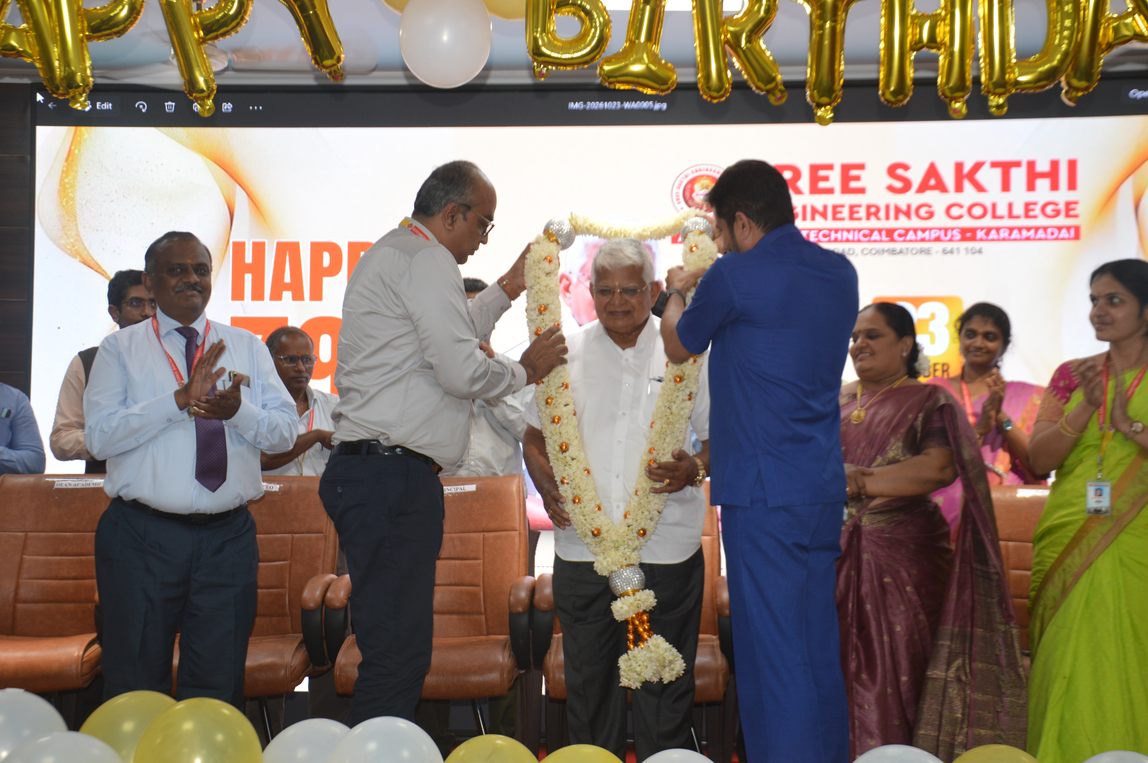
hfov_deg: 41.1
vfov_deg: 28.0
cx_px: 574
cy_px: 382
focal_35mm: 48
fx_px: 1529
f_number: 4.2
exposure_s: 1/60
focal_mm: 32
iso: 450
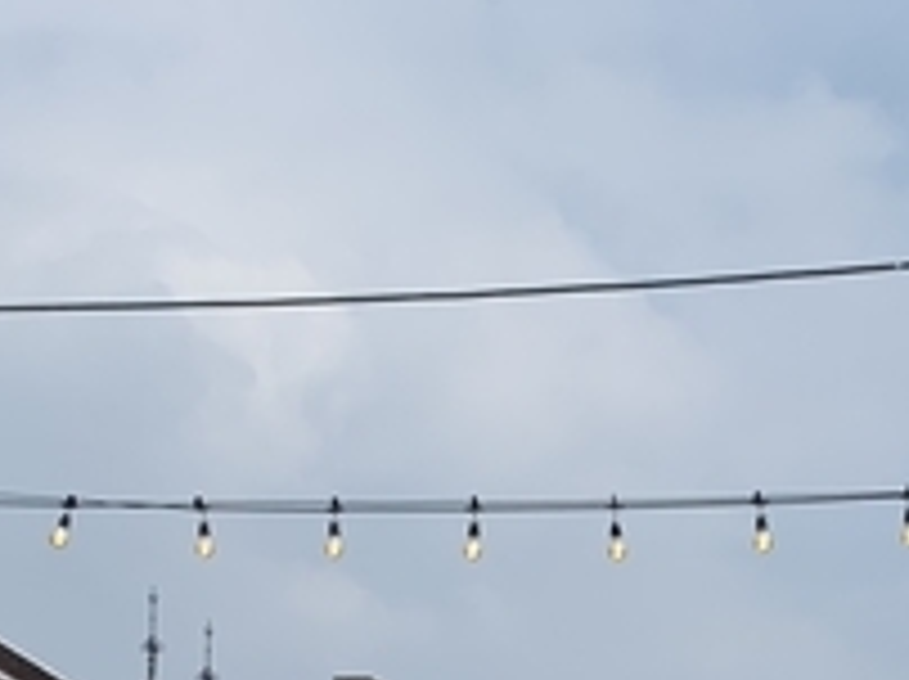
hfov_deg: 18.9
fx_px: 2702
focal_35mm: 103
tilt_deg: +2.2
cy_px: 1274
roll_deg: -1.8
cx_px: 729
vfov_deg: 12.8
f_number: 1.8
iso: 25
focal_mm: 4.25
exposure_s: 1/3521
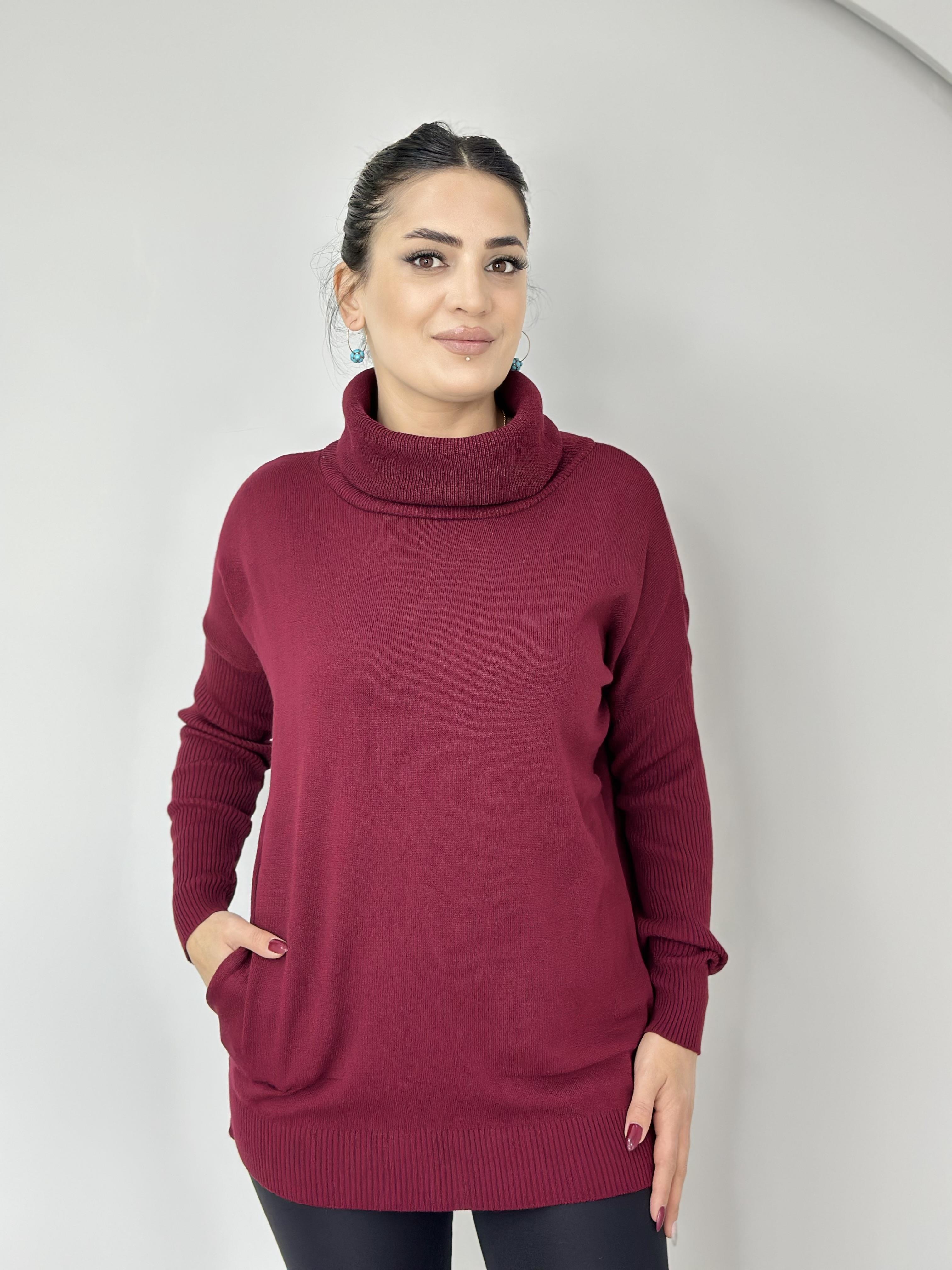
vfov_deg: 39.7
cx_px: 476
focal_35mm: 48
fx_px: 1760
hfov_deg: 30.3
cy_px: 635
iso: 125
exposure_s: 1/100
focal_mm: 6.86
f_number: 1.78
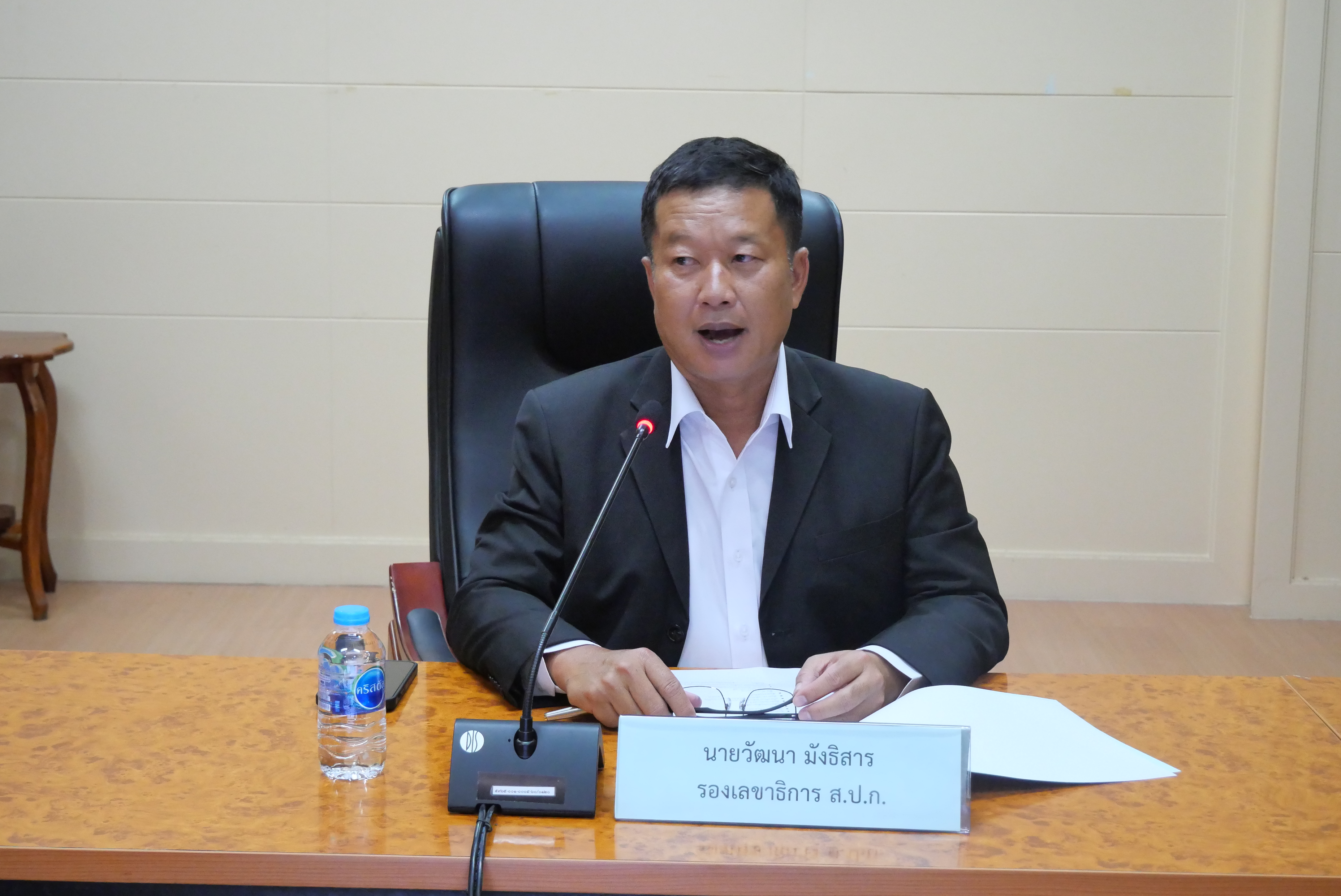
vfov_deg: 23.4
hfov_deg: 34.5
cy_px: 448
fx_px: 2162
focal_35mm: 58
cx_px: 670
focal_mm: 28
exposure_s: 1/50
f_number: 4.7
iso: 3200
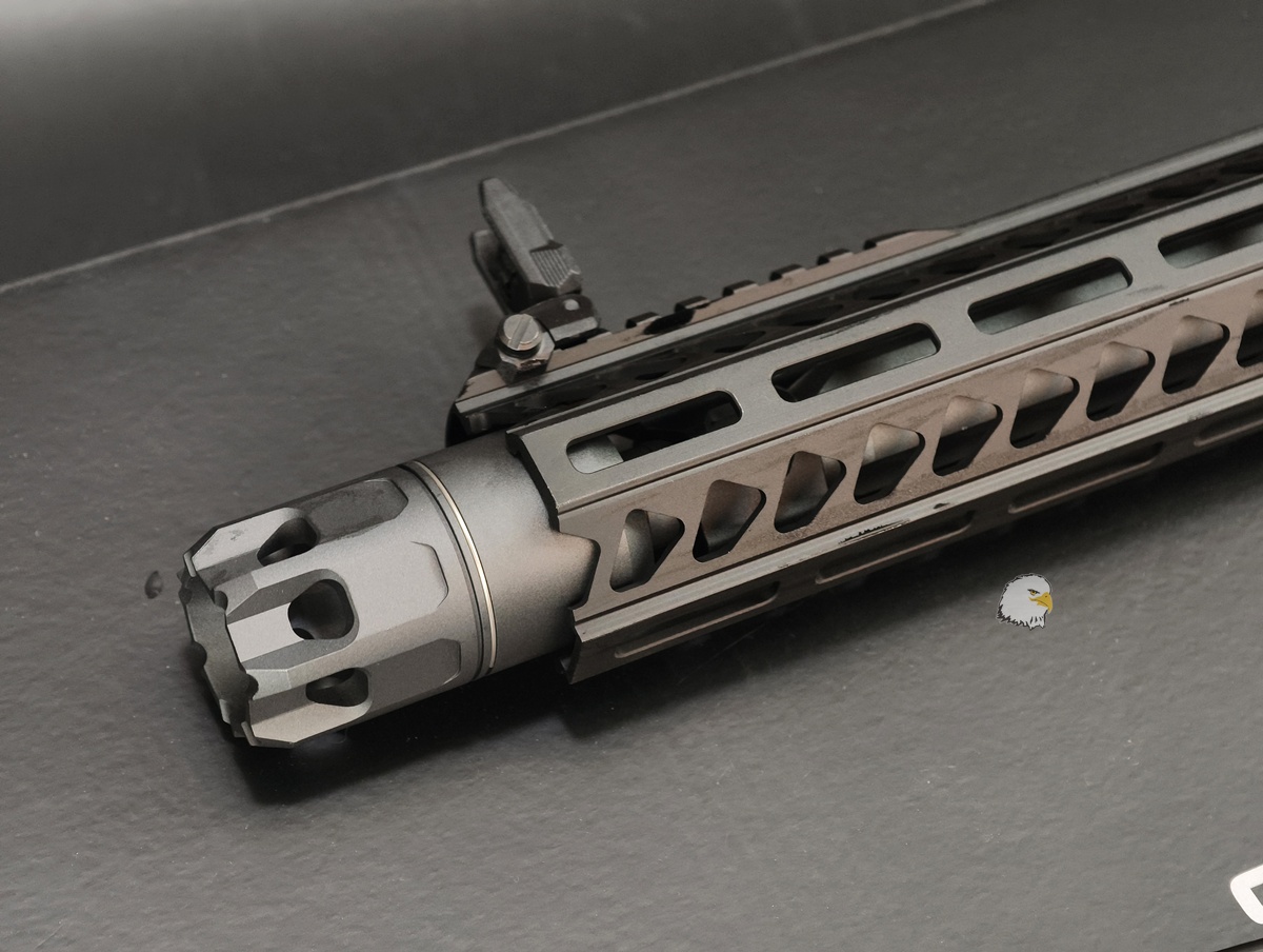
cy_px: 476
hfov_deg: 23.0
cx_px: 632
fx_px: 3106
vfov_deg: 17.4
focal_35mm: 85
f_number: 2.67
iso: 1932
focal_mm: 22.48
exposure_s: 1/12
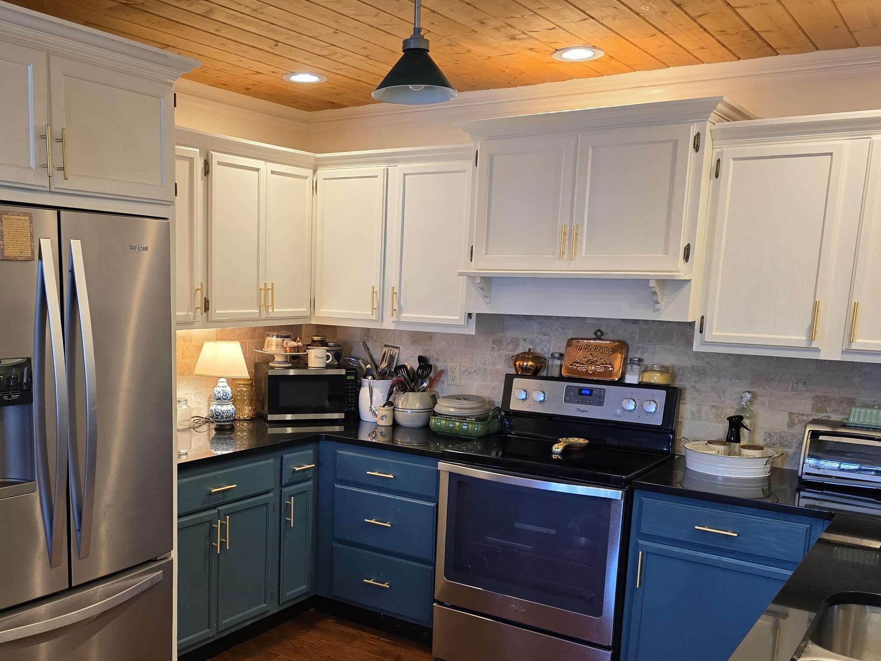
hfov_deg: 53.4
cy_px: 430
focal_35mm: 34
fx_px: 865
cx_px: 336
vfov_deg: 41.4
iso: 200
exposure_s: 1/120
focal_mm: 6.3
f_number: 1.7
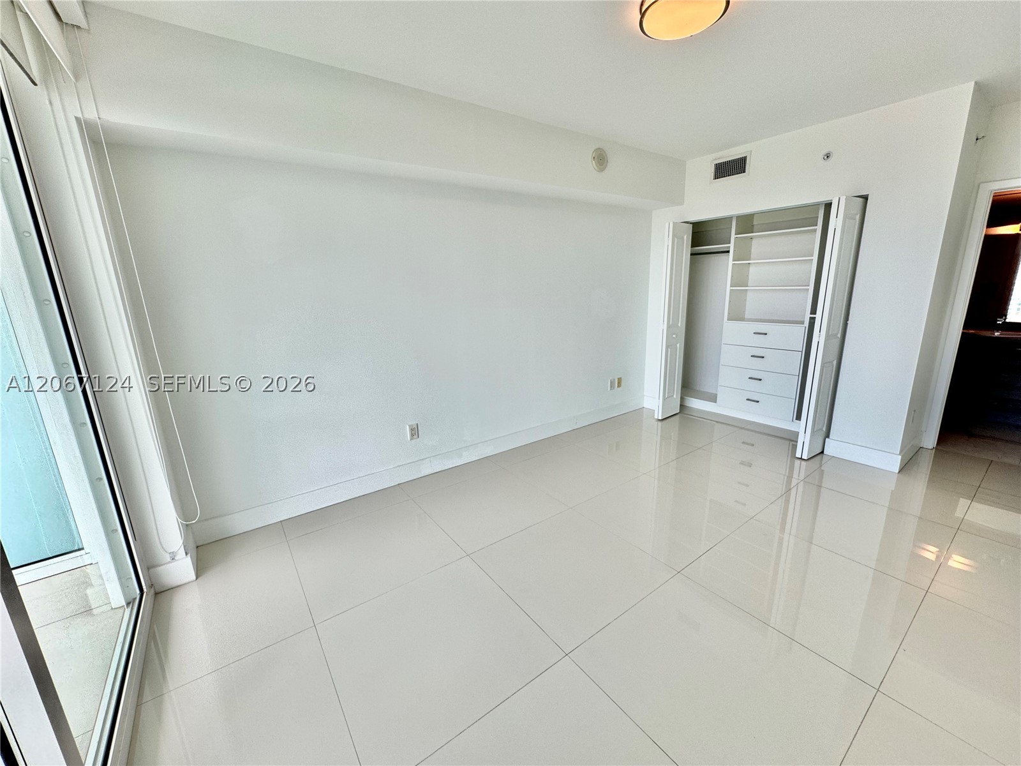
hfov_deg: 102.1
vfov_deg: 85.7
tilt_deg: -13.3
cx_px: 510
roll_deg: +2.0
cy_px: 383
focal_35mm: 14
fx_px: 413
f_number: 2.2
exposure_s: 1/120
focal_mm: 2.22
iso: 64
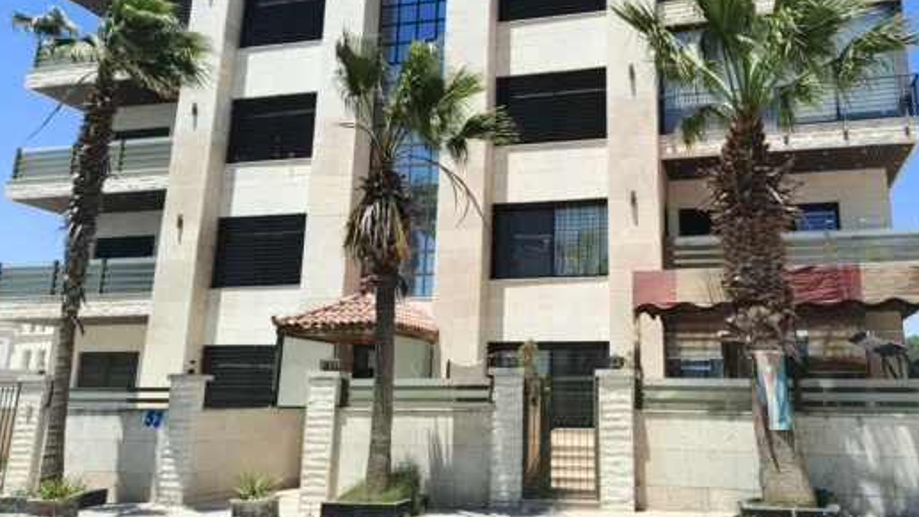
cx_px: 553
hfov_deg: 62.1
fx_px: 756
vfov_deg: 37.6
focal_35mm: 31
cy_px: 203
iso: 50
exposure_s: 1/246
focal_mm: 5.25
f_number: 1.7
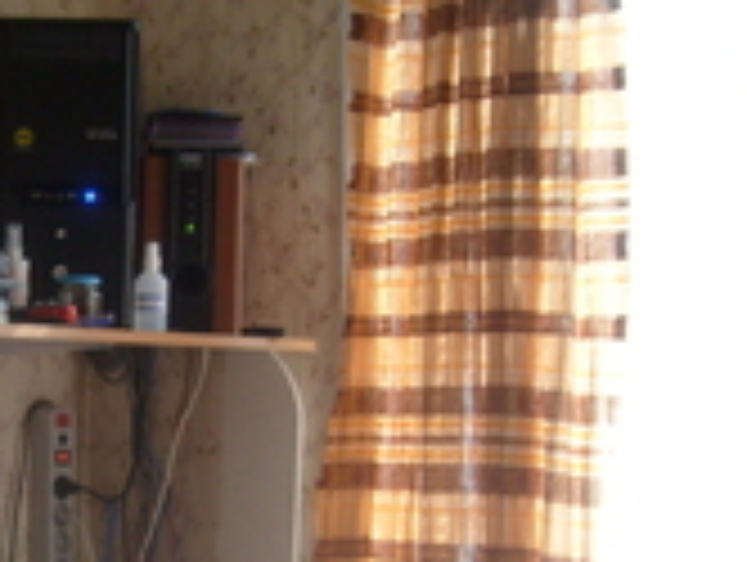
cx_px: 144
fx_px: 2053
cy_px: 517
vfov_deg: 15.4
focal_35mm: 95
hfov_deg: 20.4
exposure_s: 1/45
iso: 100
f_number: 2.8
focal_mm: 5.8
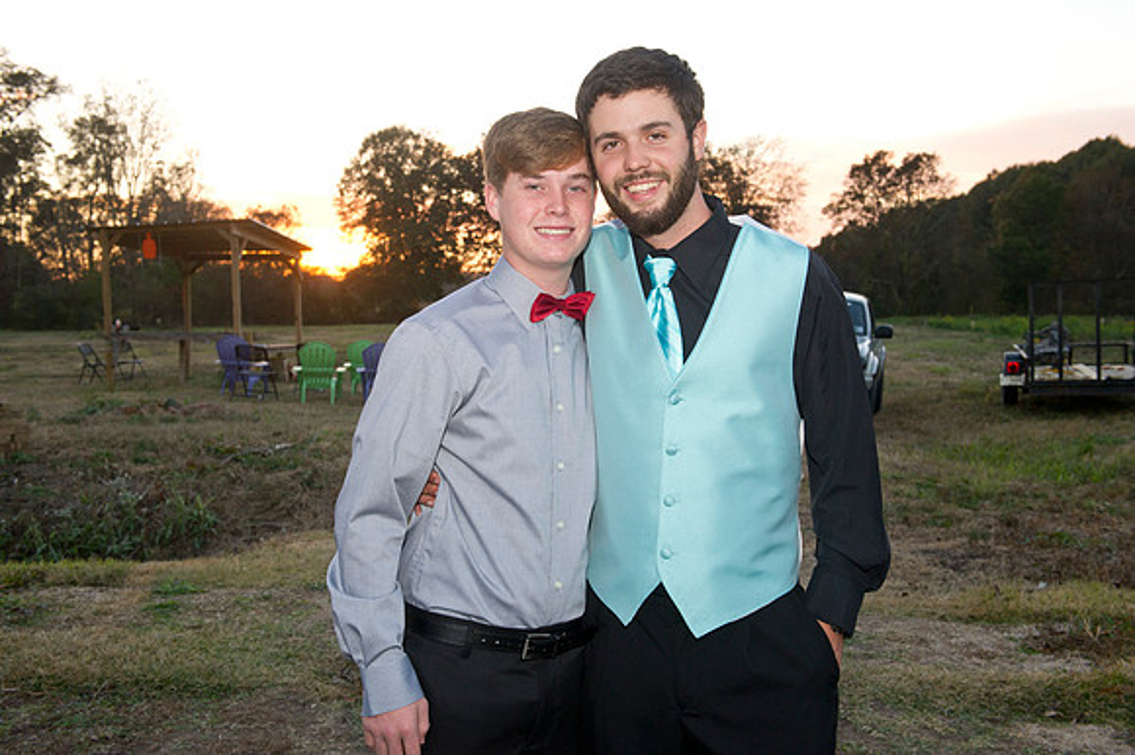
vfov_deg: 35.0
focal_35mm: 38
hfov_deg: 50.7
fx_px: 1197
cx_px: 568
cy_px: 378
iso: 640
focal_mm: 38
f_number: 7.1
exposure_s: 1/125
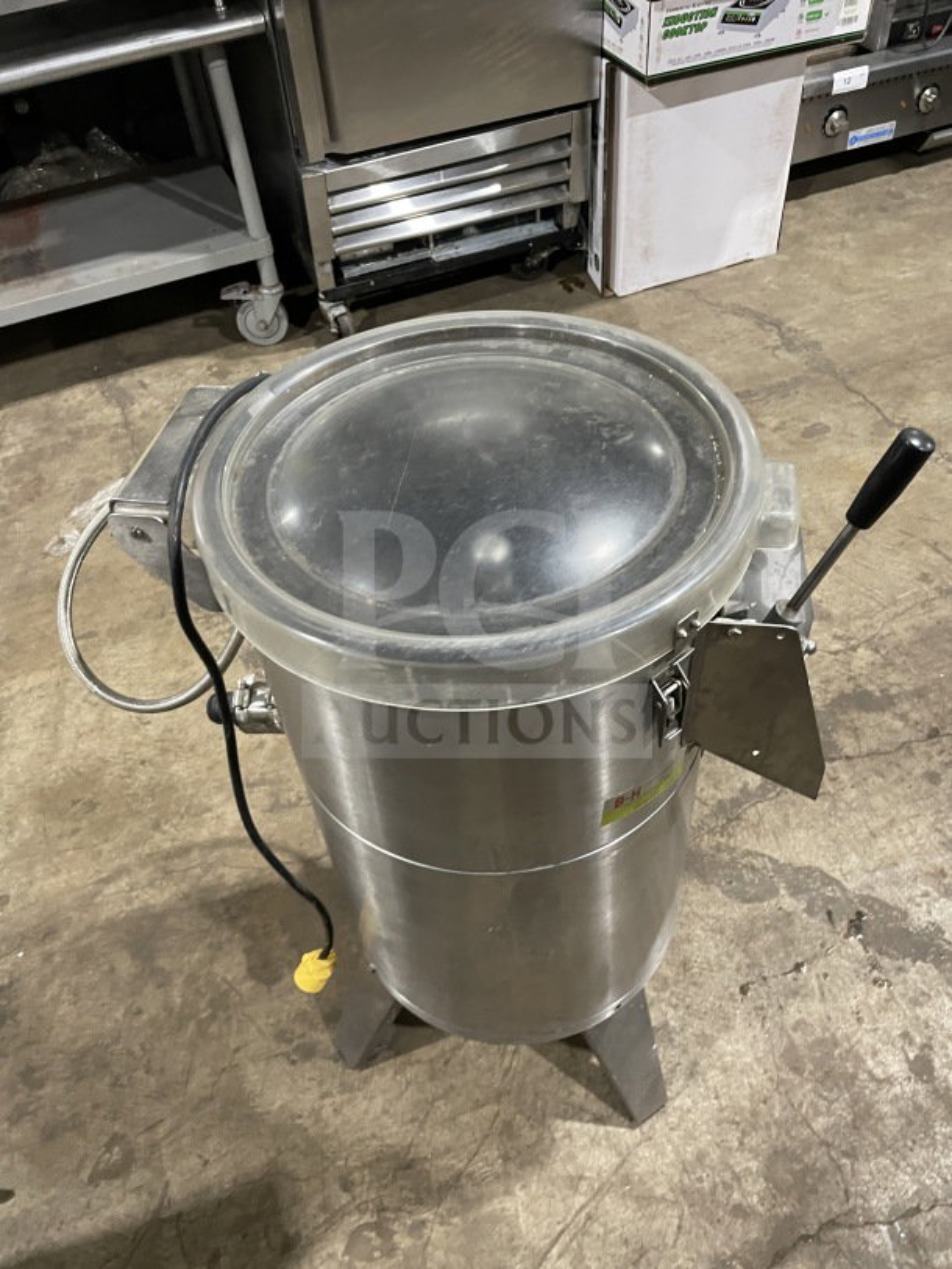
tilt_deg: -43.9
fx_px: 953
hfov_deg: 53.1
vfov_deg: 67.3
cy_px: 634
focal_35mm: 26
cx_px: 476
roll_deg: +3.8
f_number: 1.6
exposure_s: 1/60
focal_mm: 4.2
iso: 320
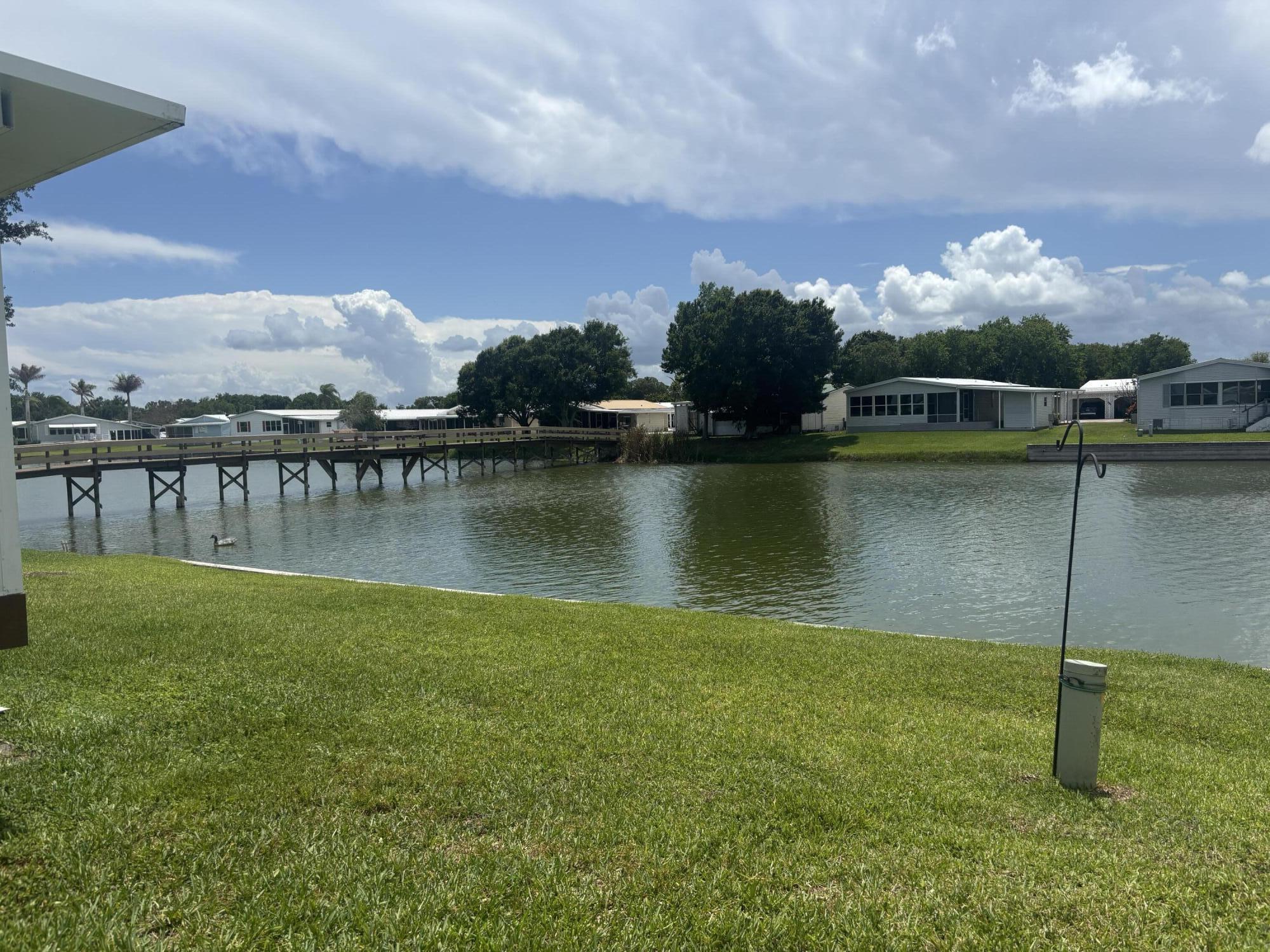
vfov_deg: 53.1
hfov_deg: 67.3
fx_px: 954
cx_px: 635
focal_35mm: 26
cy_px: 476
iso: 50
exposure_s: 1/7194
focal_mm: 5.96
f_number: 1.6
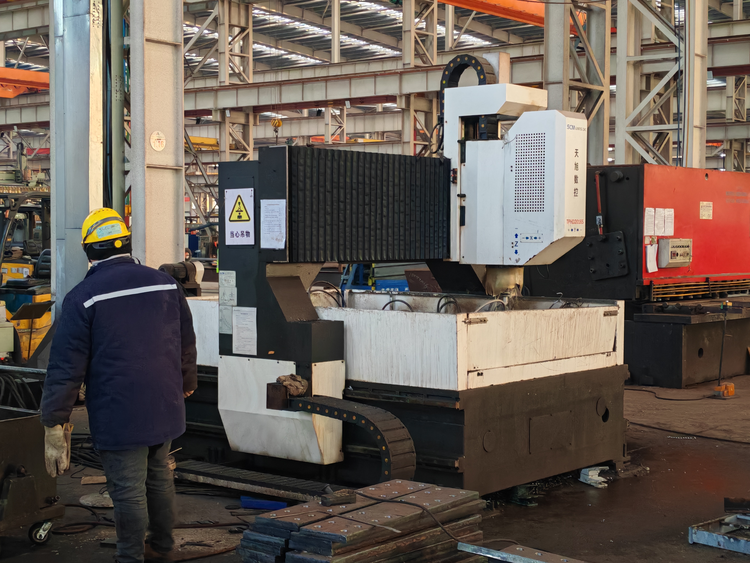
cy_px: 282
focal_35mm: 59
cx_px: 375
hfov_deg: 32.7
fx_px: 1278
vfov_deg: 24.8
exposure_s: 1/50
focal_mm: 5.52
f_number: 1.95
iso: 800
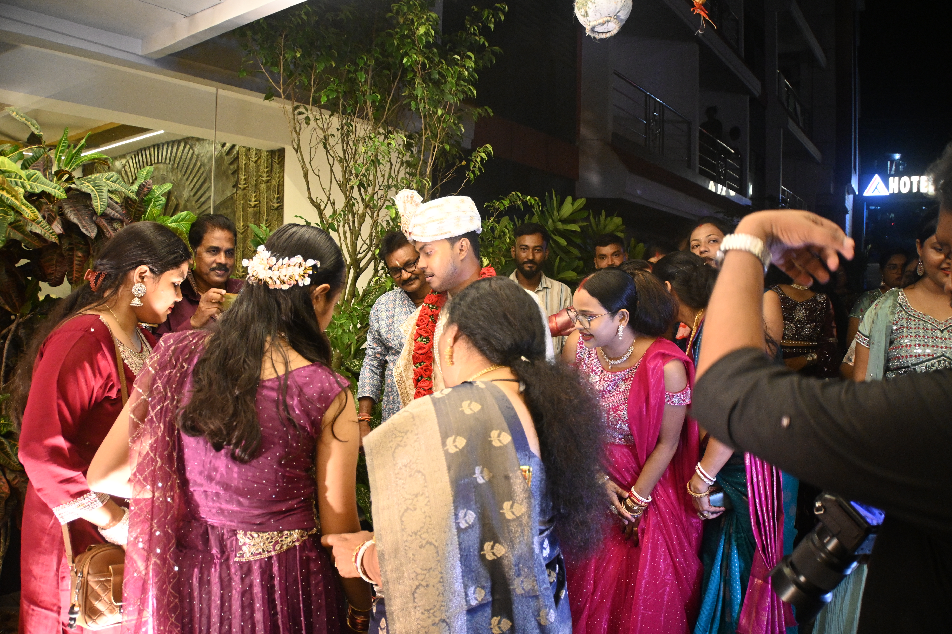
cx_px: 476
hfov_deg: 43.0
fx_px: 1210
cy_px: 317
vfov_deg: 29.4
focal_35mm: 46
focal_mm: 30.5
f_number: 4.8
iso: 2500
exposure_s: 1/125
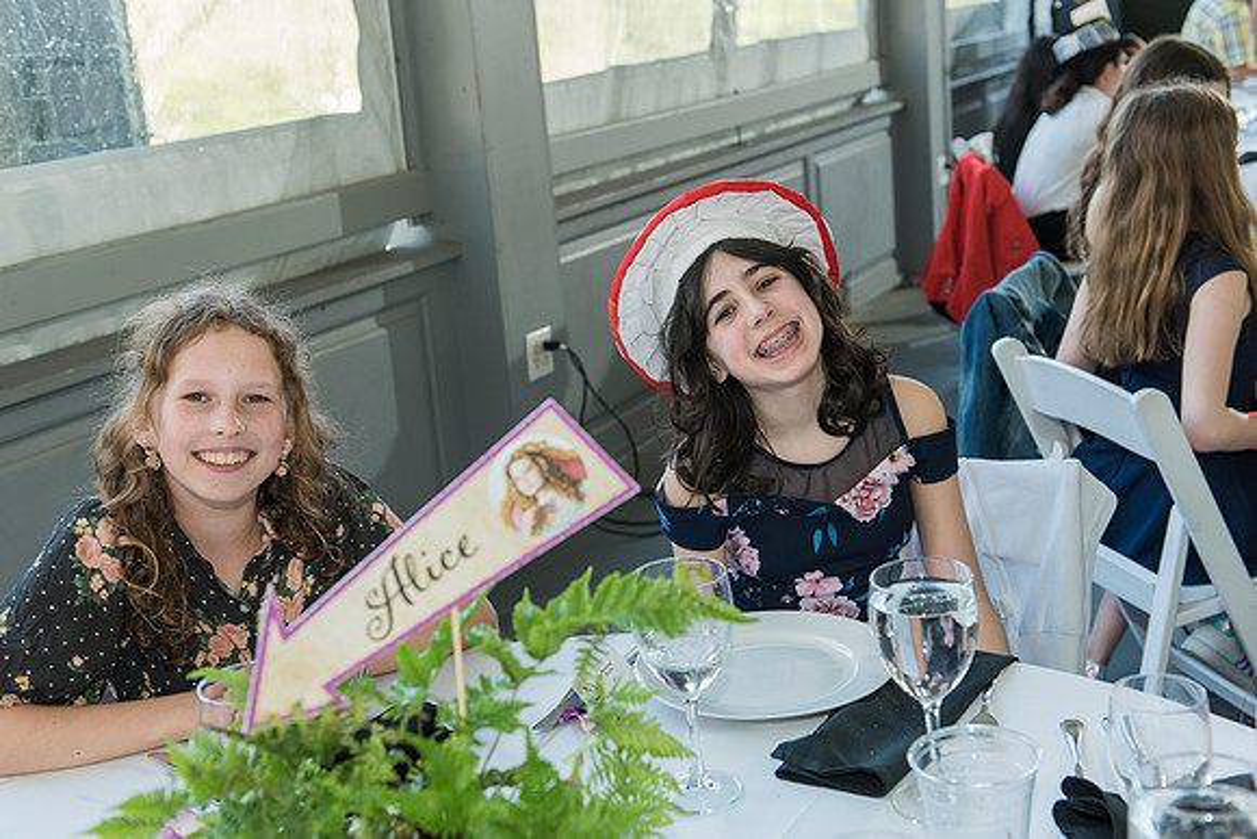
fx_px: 1627
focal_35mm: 47
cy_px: 395
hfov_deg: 42.2
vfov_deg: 28.9
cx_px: 665
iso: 400
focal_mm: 44
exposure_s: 1/160
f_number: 4.5
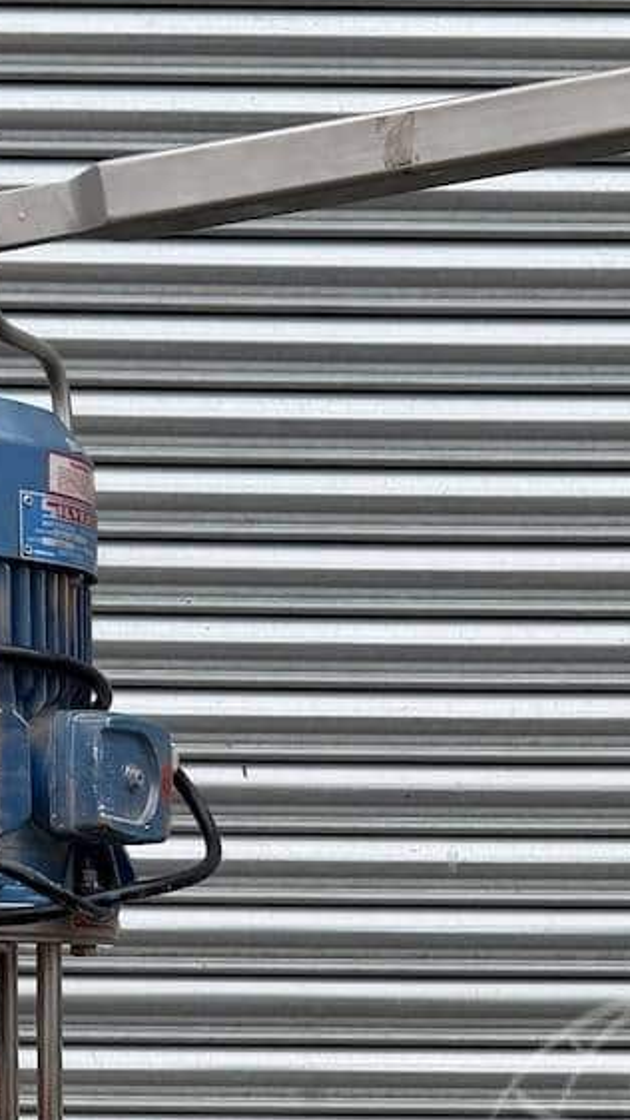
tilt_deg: -6.7
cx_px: 476
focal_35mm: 93
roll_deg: -0.4
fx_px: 2763
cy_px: 1291
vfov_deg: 21.5
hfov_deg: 13.0
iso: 80
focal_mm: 6.76
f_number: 1.78
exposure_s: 1/2000
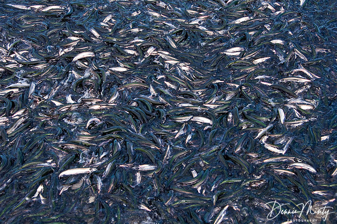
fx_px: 617
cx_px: 168
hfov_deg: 30.6
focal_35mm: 66
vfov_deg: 20.6
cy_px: 112
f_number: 6.7
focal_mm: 44
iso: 100
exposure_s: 1/125
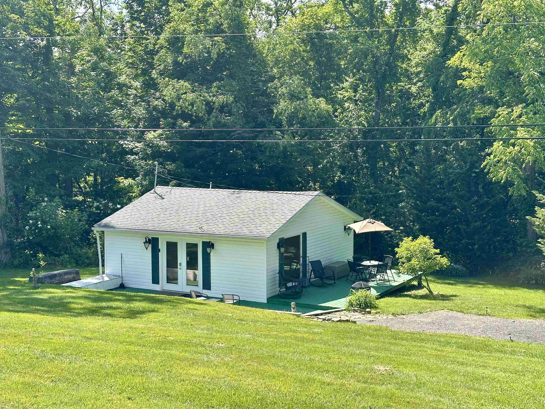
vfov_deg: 30.3
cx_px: 272
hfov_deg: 39.7
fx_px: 756
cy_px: 204
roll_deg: +0.5
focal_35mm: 48
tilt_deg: -5.3
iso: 64
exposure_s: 1/1212
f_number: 1.78
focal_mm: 6.86
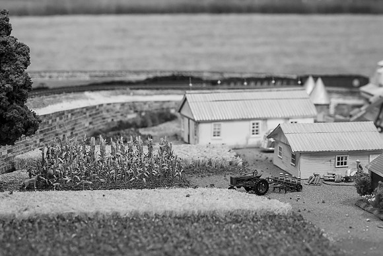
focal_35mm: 110
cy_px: 131
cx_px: 260
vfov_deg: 12.5
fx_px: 1166
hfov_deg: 18.6
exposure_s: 1/80
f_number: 7.1
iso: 3200
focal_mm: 79
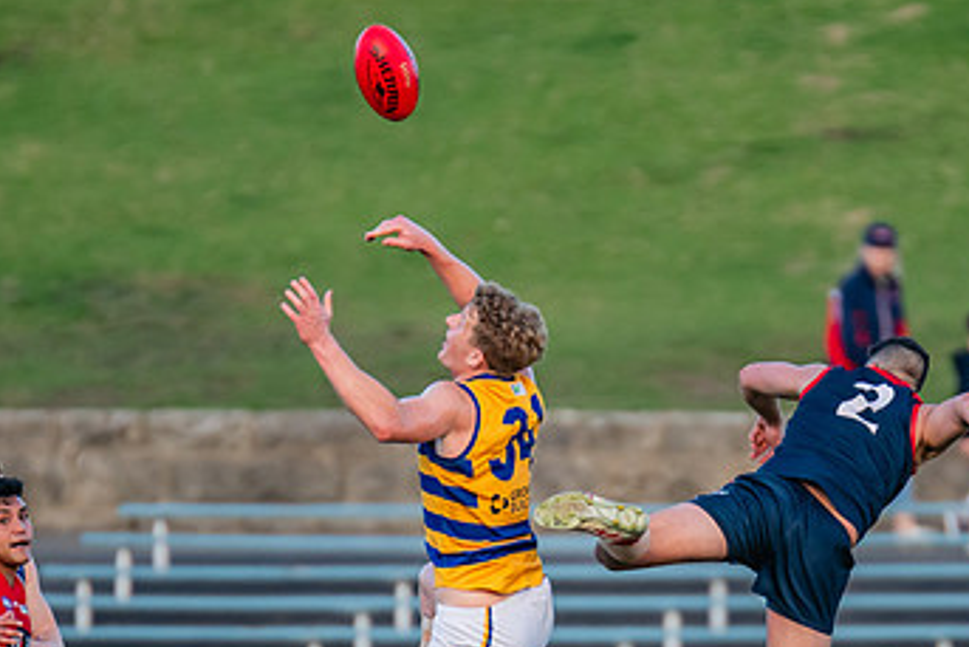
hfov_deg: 1.8
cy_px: 480
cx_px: 684
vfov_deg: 1.2
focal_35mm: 1120
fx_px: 30158
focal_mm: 420
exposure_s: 1/1250
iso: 1100
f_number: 4
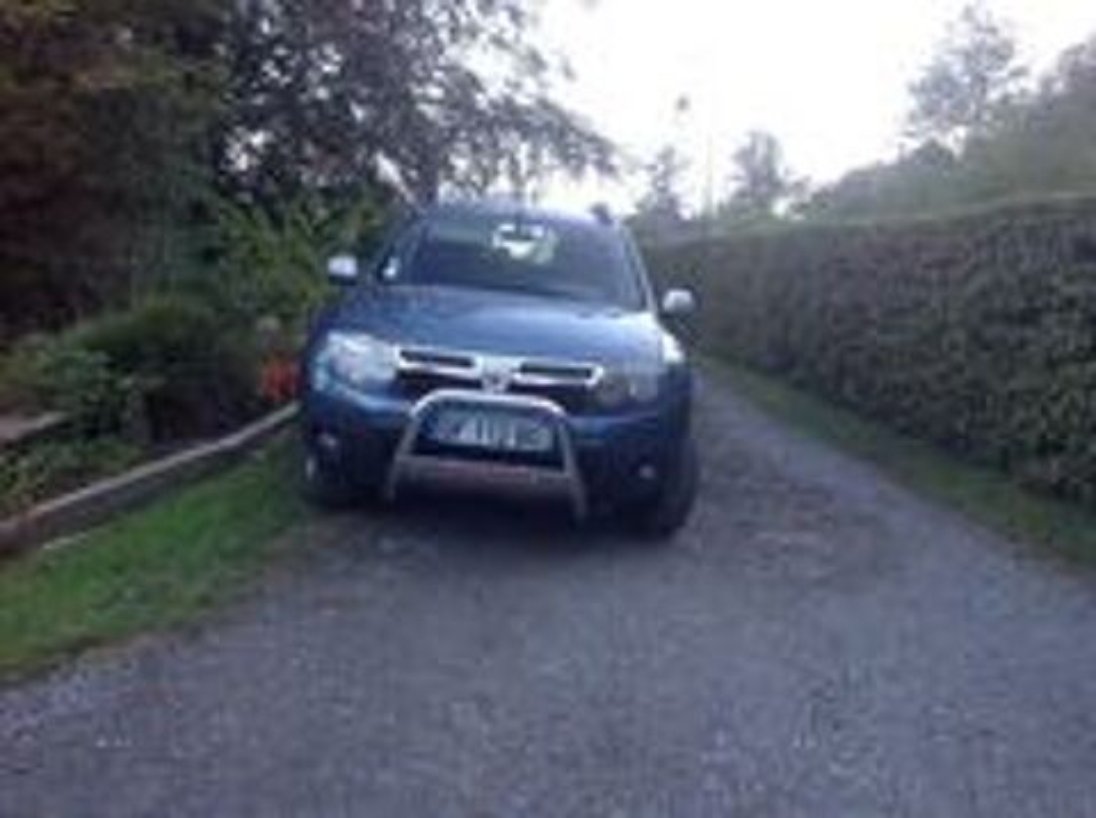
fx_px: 1106
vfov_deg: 40.6
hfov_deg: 52.7
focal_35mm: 35
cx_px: 548
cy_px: 409
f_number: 2.4
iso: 100
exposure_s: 1/120
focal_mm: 4.28
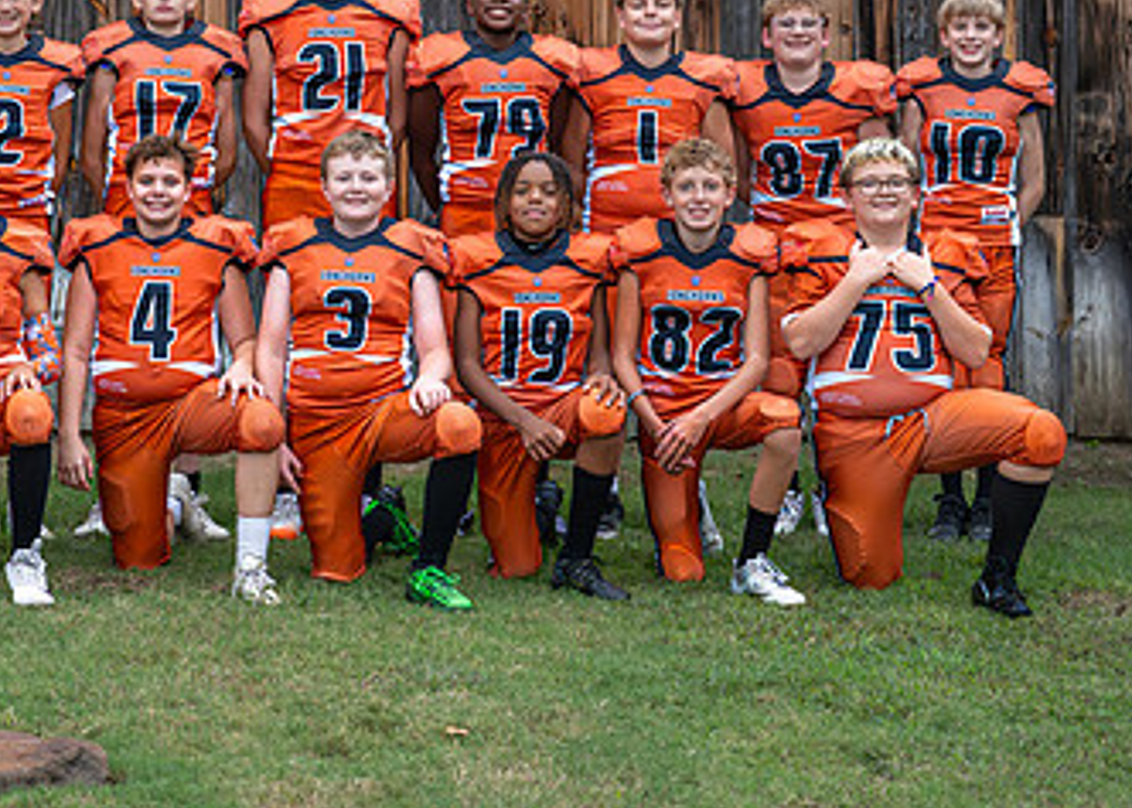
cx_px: 209
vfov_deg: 14.4
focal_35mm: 99
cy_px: 201
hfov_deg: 19.9
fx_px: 3182
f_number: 4
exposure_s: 1/800
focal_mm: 50
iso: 5000
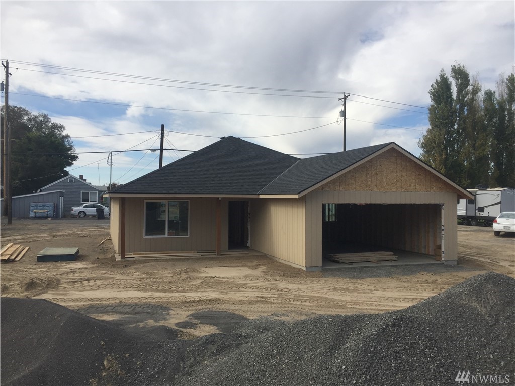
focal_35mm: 29
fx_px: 431
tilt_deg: +1.1
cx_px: 258
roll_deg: -1.0
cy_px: 193
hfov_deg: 61.7
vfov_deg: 48.2
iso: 32
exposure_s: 1/1883
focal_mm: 4.15
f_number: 2.2
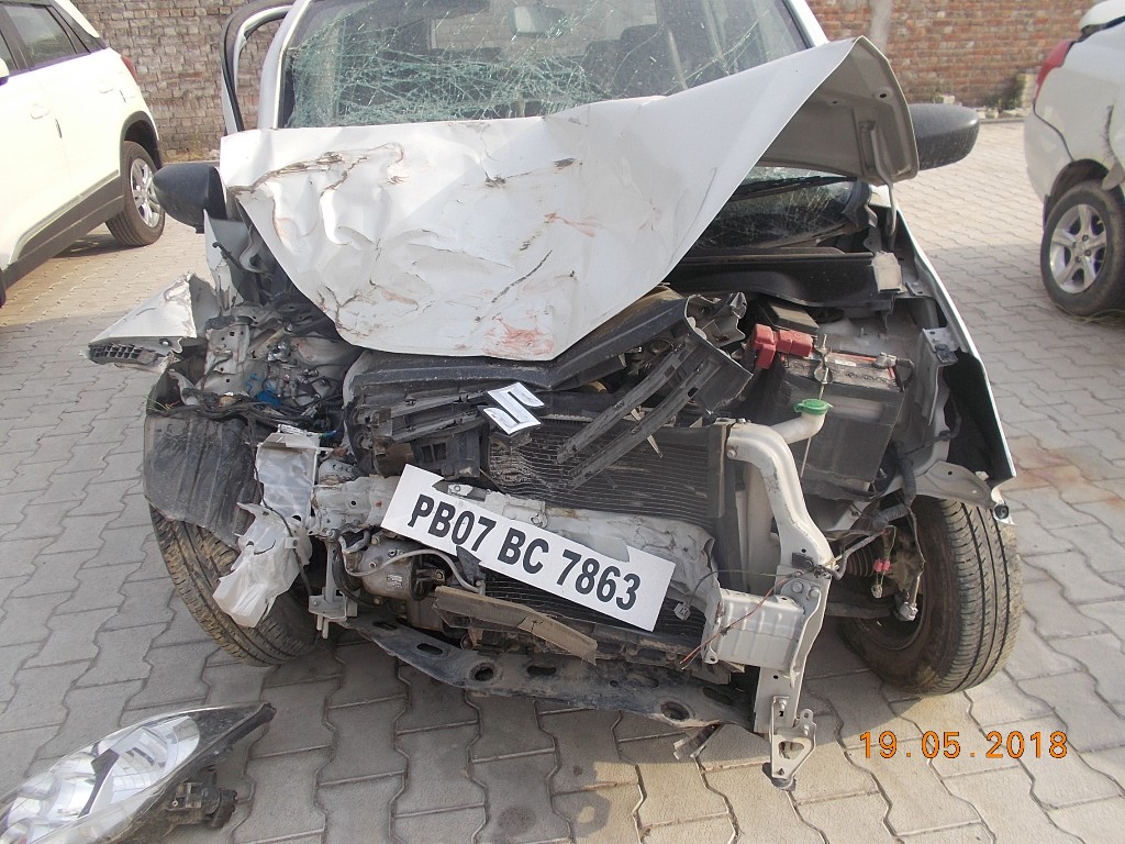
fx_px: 845
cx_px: 562
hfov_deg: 67.3
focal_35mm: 26
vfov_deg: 53.1
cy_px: 422
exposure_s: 1/400
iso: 80
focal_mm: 4.6
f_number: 3.2
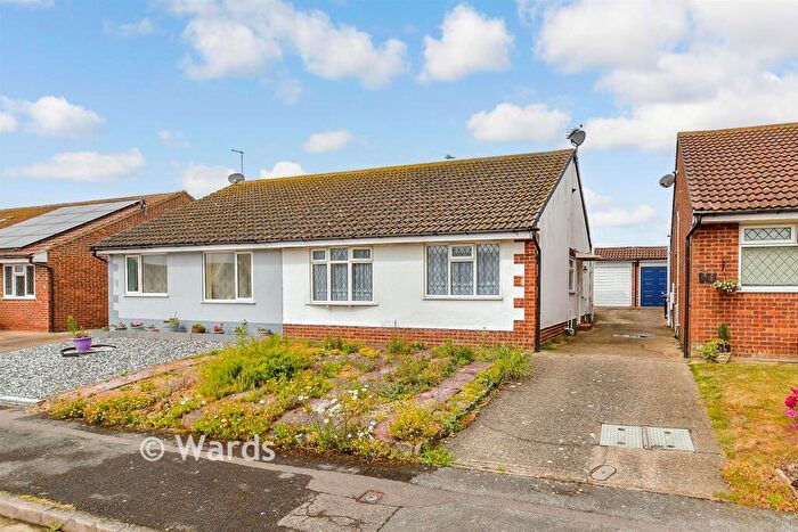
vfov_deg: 77.4
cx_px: 399
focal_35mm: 15
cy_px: 266
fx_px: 333
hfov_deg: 100.4
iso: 400
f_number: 4
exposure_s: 1/4000
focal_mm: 10
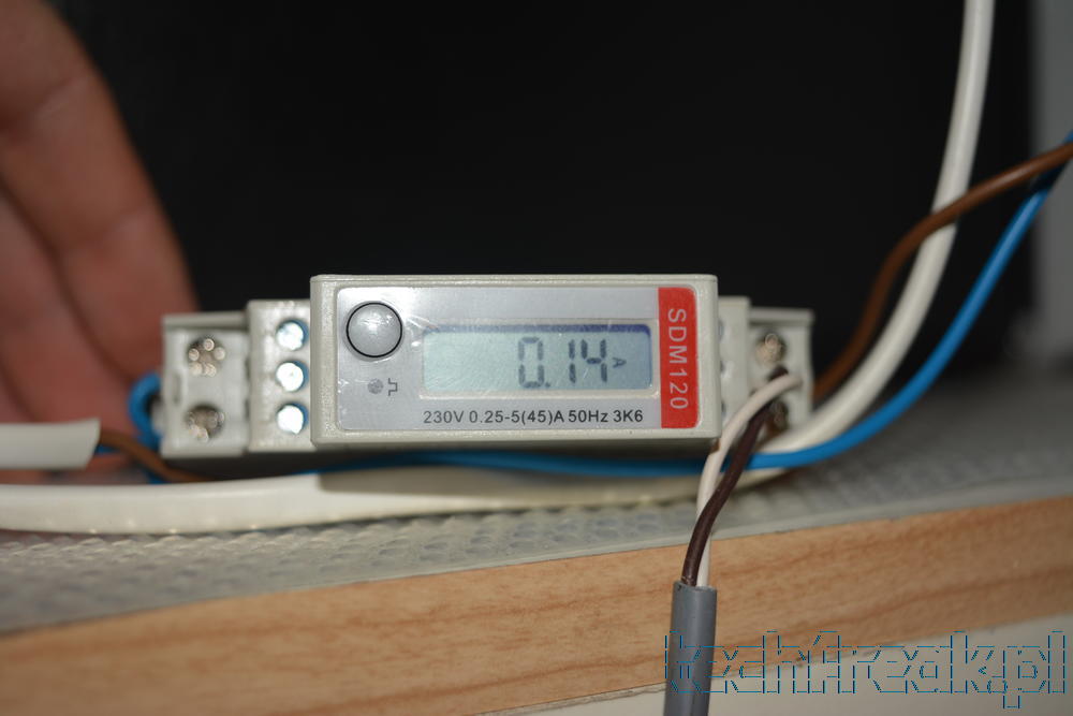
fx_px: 1520
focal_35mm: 51
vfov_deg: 26.5
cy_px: 358
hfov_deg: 38.9
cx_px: 536
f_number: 4.5
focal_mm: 34
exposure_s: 1/60
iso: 125
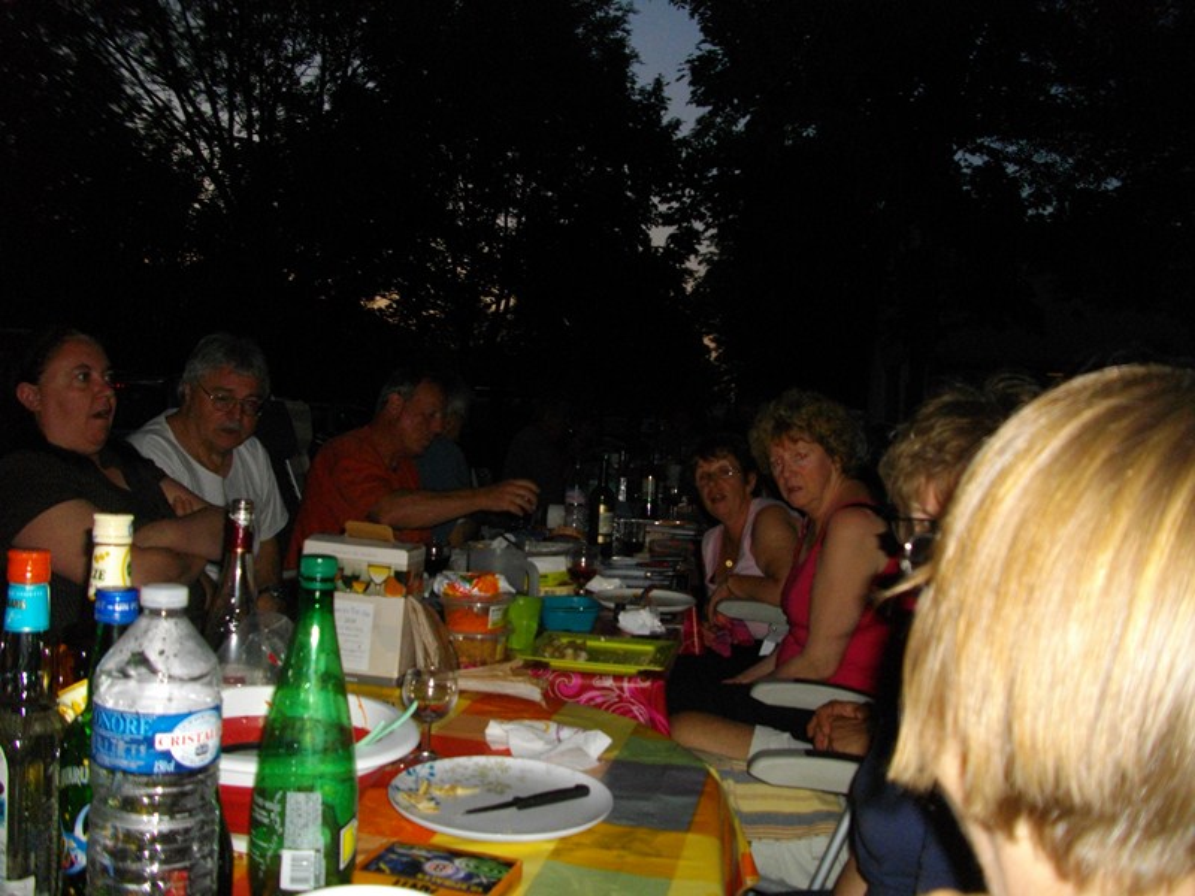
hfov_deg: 56.8
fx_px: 1105
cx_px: 598
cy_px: 448
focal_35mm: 32
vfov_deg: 44.2
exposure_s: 1/50
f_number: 2.9
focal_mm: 5.7
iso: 200
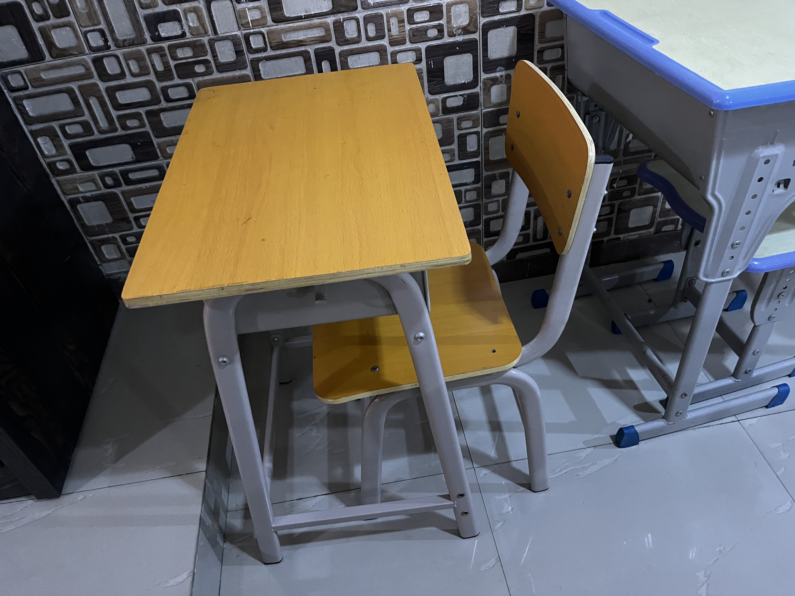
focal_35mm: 26
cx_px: 398
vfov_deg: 53.1
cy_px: 298
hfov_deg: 67.3
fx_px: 597
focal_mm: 5.1
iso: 640
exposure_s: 1/30
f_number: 1.6
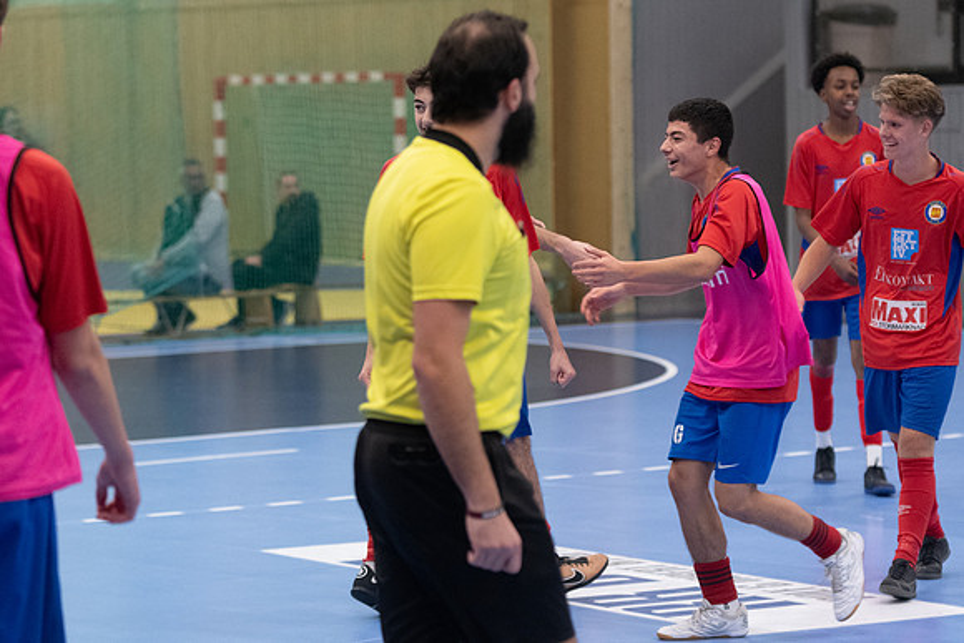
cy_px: 322
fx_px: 4081
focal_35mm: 152
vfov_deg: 9.0
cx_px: 482
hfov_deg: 13.5
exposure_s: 1/500
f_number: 3.5
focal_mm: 100
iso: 6400
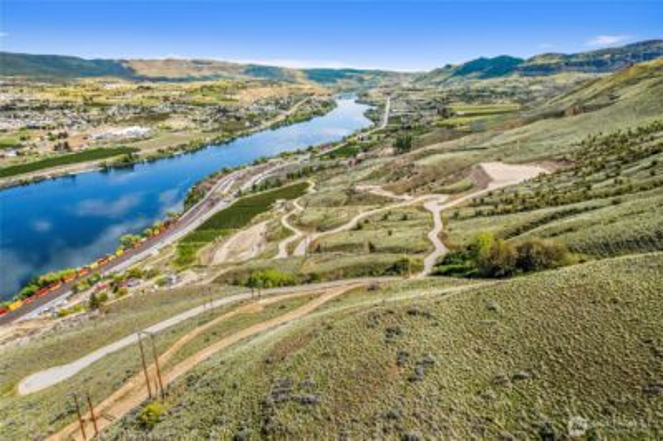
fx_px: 405
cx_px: 332
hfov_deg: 78.6
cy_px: 220
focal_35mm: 22
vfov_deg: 57.1
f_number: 2.8
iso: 100
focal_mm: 8.38
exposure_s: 1/2000
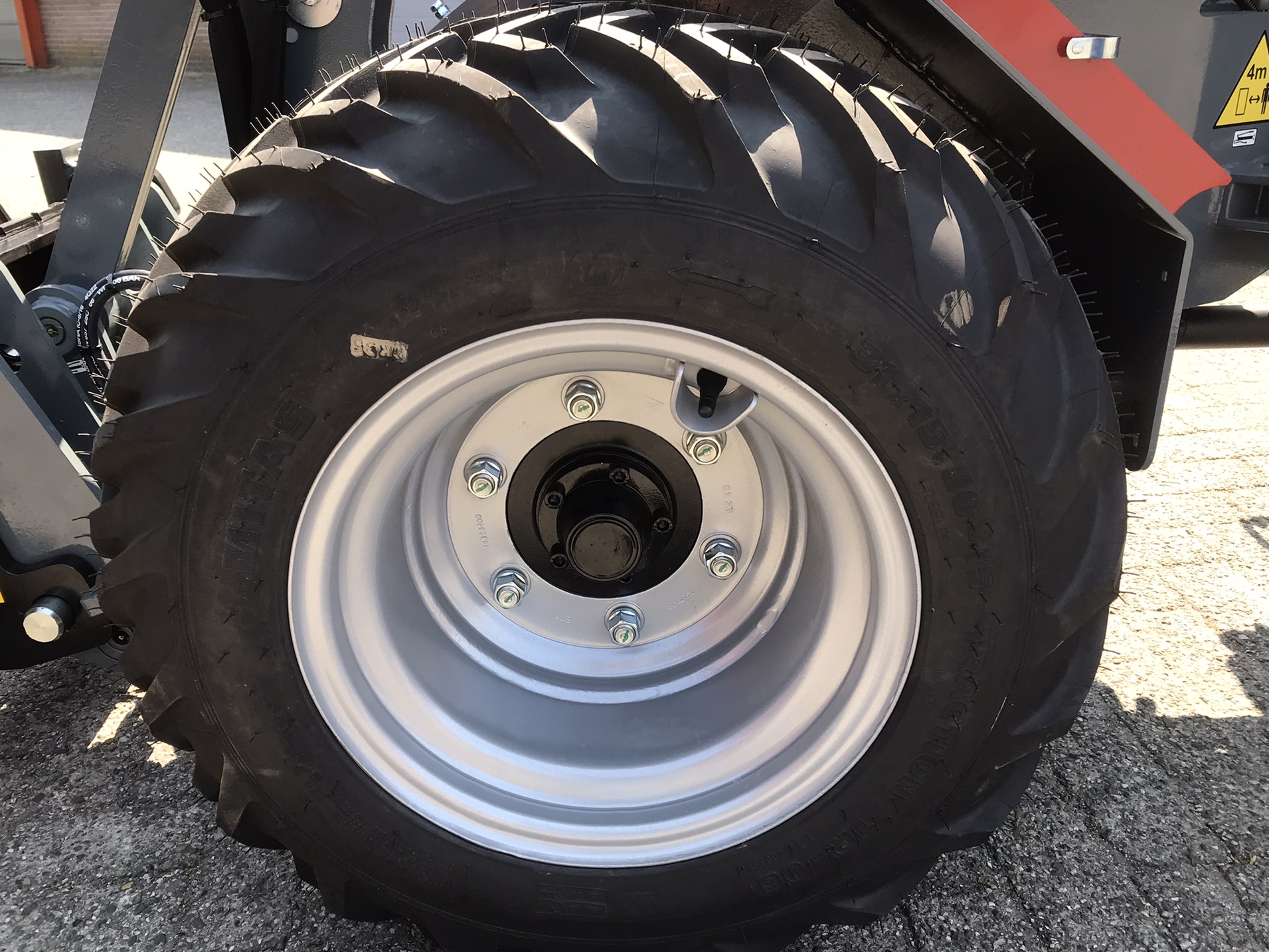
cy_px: 487
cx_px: 610
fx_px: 1100
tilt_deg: -21.8
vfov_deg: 46.8
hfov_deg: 59.9
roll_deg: +0.3
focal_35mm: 30
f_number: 1.8
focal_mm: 3.99
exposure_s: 1/357
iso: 20
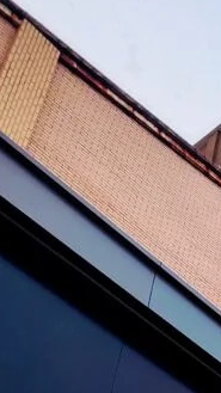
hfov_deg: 13.3
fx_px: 813
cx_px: 444
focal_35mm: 78
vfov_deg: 22.4
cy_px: 585
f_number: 1.65
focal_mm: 6.19
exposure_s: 1/84.1
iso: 100
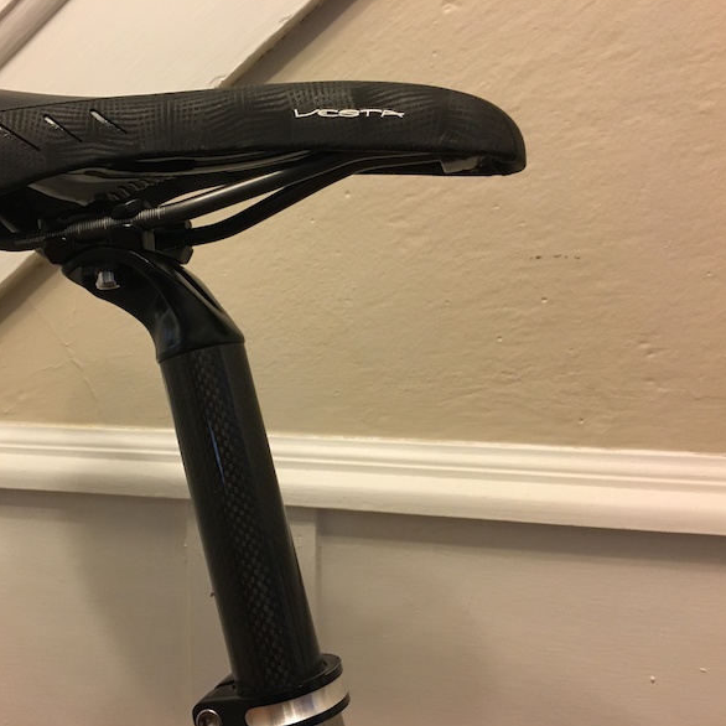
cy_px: 363
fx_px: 830
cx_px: 244
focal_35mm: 35
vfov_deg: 47.2
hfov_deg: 46.5
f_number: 2.2
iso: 200
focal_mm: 4.15
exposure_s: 1/24
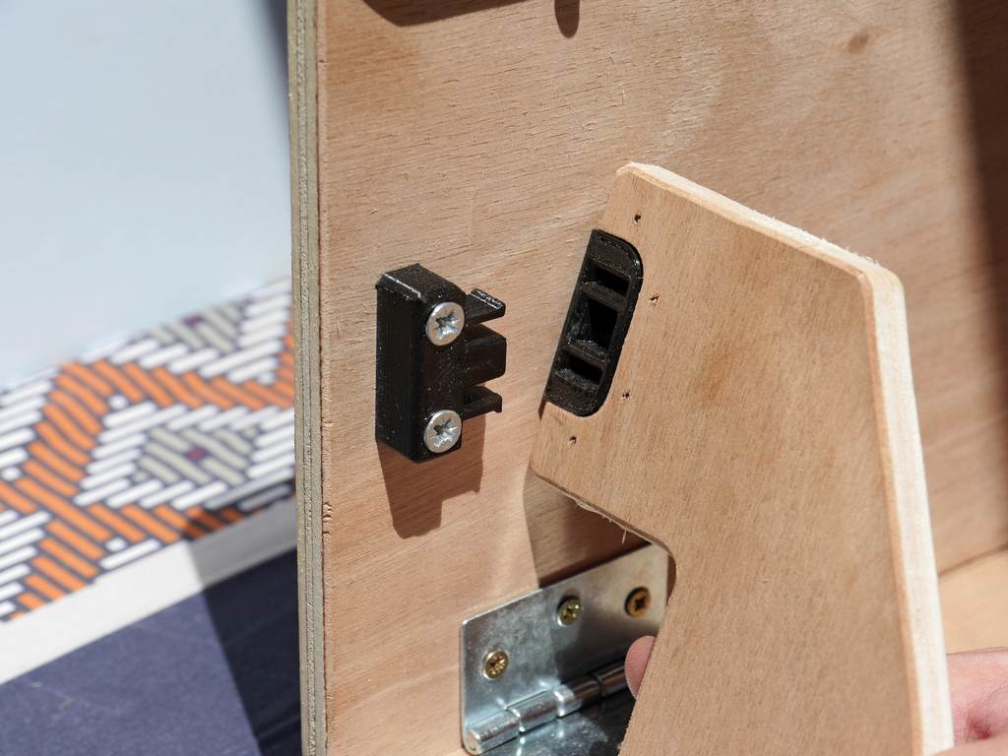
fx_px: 2795
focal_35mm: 96
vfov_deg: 15.4
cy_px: 378
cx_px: 504
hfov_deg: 20.4
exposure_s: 1/640
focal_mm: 48
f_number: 7.1
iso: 200
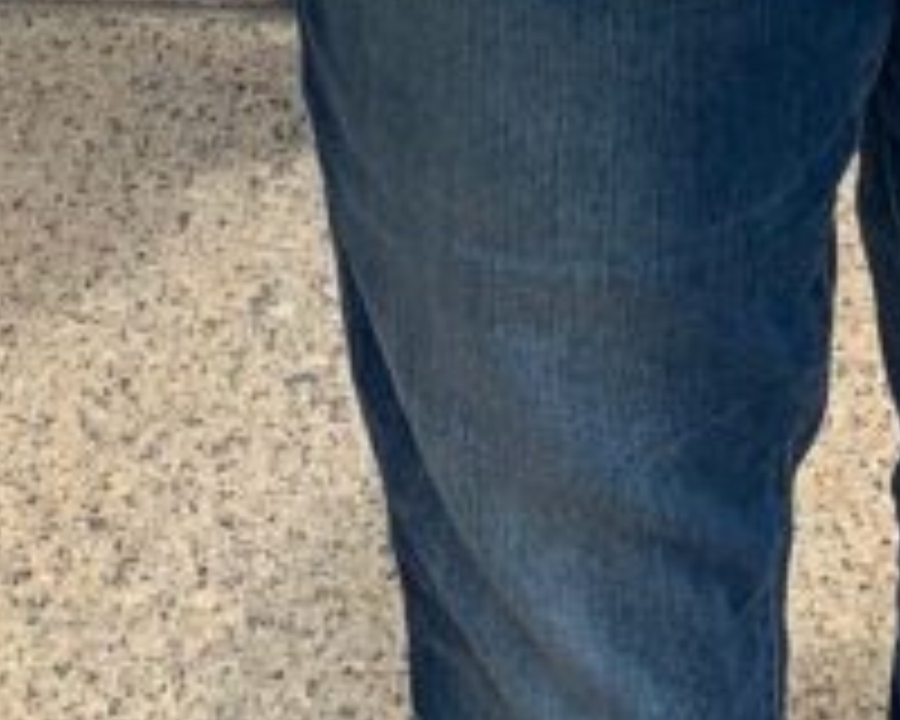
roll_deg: +3.1
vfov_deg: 8.0
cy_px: -1755
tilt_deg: -9.4
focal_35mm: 152
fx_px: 4049
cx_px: 756
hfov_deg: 12.6
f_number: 1.8
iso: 25
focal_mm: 4.25
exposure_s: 1/2611
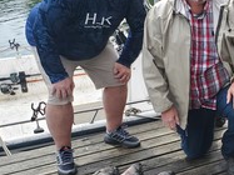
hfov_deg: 26.7
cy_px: 91
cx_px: 244
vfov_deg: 21.6
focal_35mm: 68
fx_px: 459
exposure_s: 1/1114
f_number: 2.4
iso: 50
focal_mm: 4.3
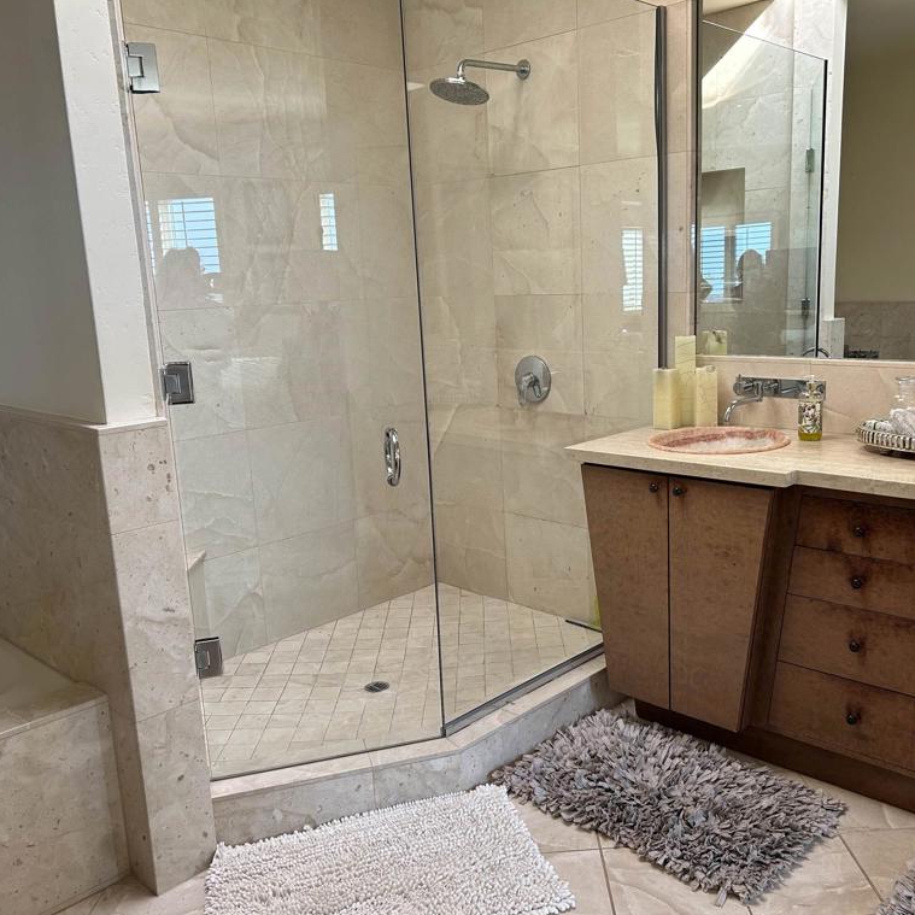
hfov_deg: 52.3
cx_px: 533
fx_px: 927
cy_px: 461
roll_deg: +2.1
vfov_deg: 52.5
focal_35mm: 31
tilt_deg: -12.0
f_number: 1.5
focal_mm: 5.7
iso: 100
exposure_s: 1/121
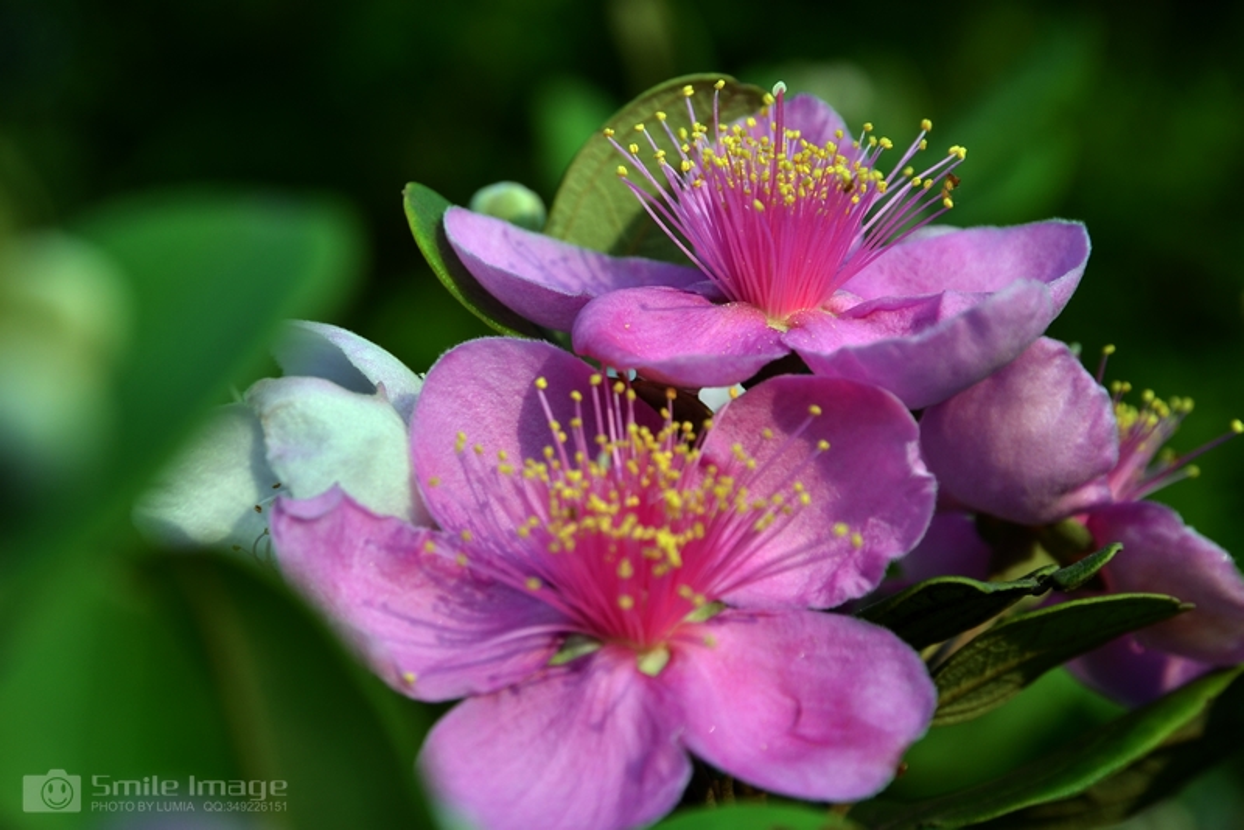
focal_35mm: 128
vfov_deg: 10.8
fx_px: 4407
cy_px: 415
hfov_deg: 16.1
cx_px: 622
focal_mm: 85
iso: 100
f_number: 8
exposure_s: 1/400
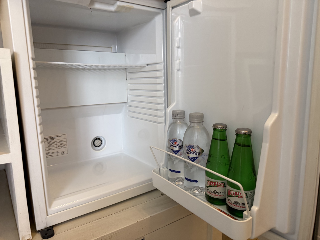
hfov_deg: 71.6
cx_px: 160
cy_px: 120
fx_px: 222
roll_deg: +1.0
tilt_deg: -8.9
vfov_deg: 56.8
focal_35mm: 24
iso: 200
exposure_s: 1/50
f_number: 1.78
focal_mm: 6.76
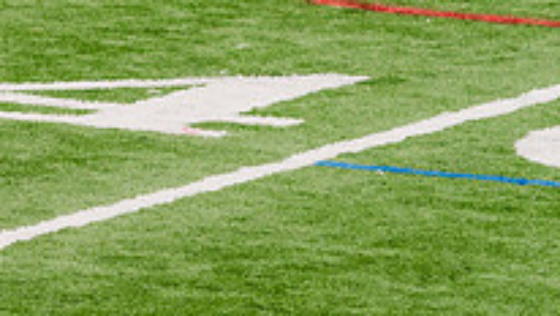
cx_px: -146
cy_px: -43
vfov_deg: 1.6
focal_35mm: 765
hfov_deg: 2.8
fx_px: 11362
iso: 800
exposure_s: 1/1600
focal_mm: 200
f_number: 5.6
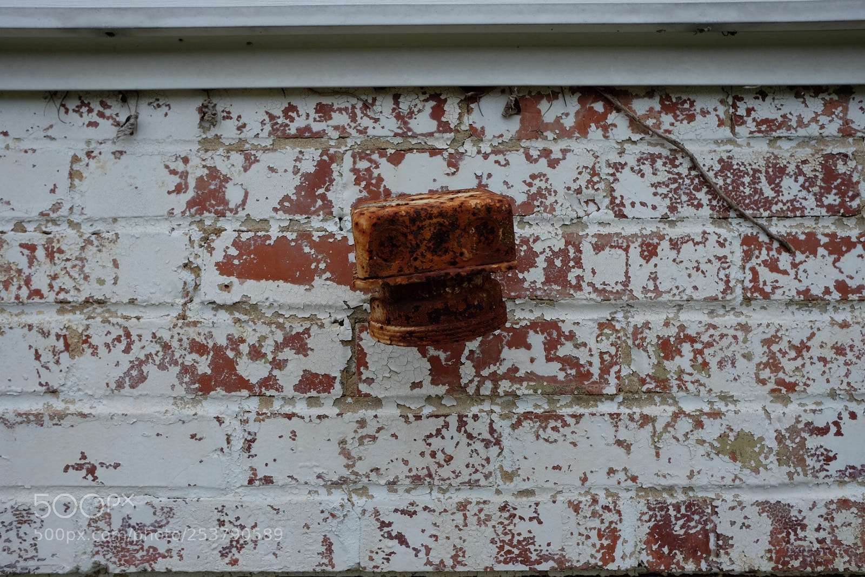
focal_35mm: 35
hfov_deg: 54.4
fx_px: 841
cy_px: 288
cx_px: 432
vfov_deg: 37.9
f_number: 5
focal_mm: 23
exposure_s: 1/150
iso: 200
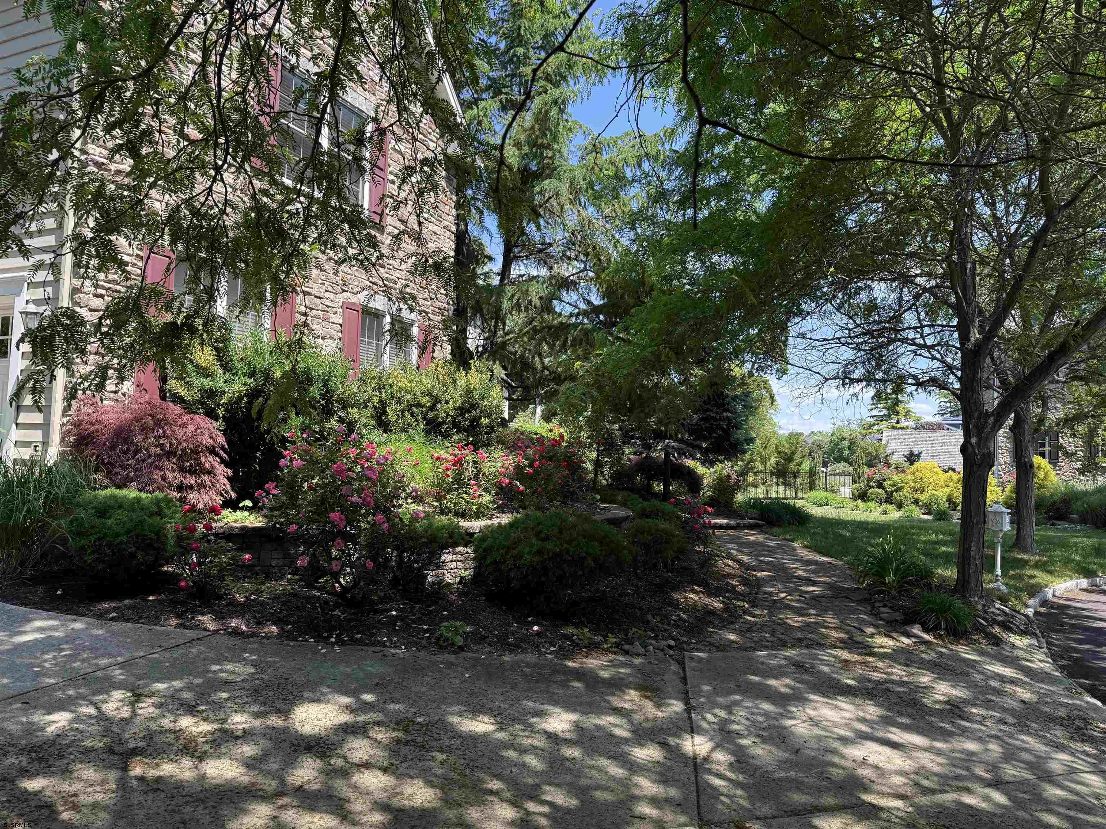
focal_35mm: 24
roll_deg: -2.2
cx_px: 553
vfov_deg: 56.8
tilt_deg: +4.8
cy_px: 414
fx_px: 767
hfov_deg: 71.6
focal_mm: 6.76
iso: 100
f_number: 1.78
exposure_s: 1/1075
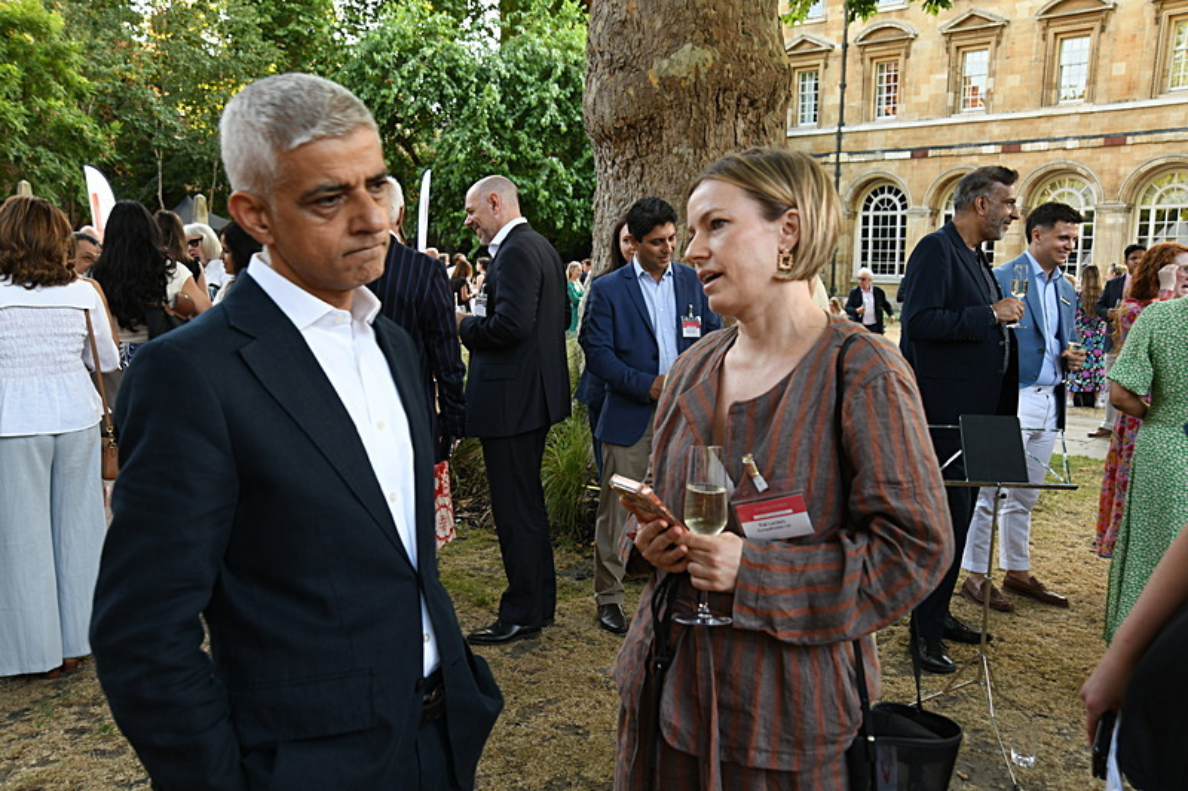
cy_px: 396
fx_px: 1122
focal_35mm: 34
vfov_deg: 38.9
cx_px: 594
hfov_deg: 55.8
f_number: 6.3
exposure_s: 1/40
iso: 400
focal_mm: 34
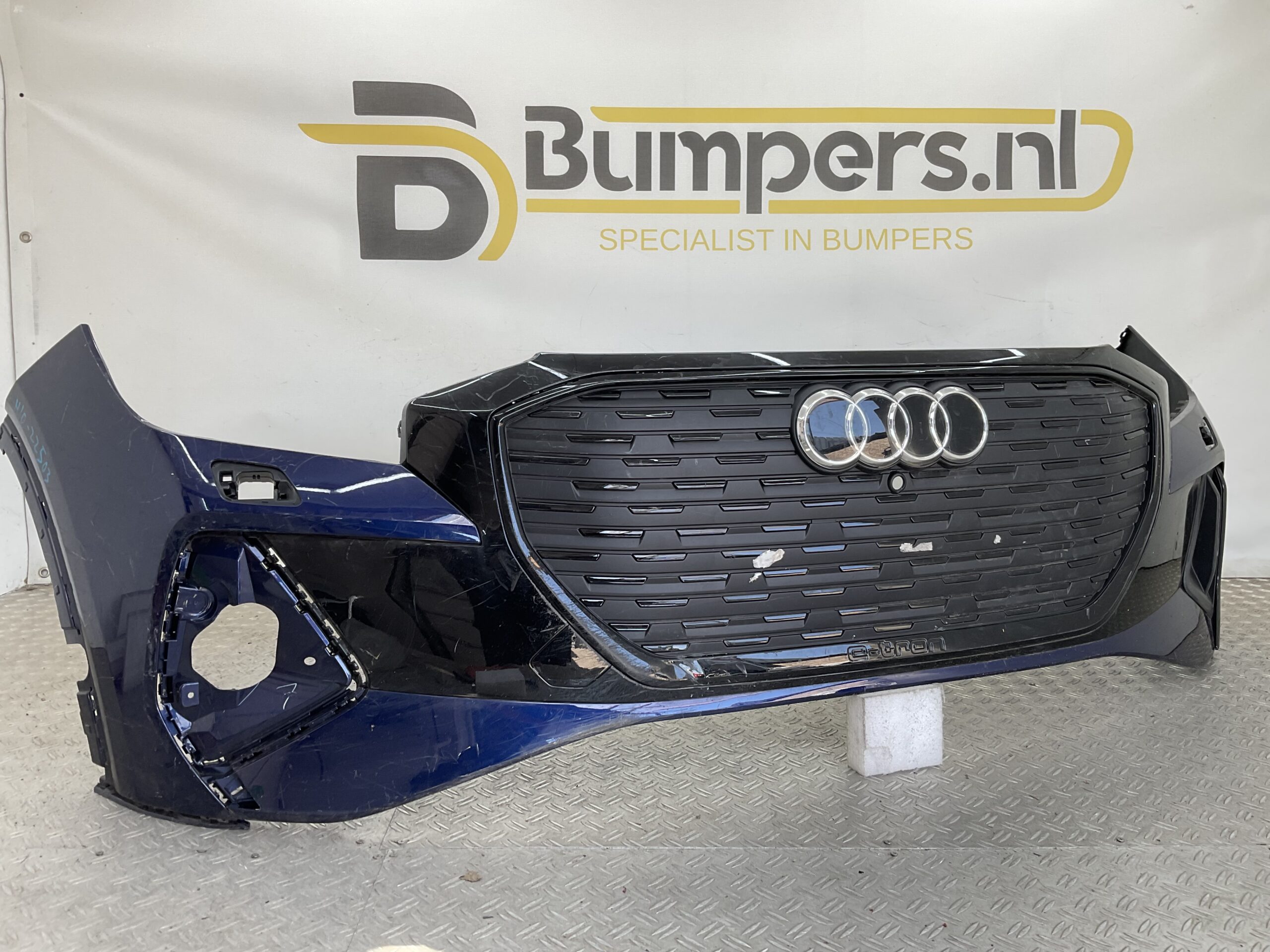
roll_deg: -1.4
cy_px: 476
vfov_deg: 48.2
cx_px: 635
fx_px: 1064
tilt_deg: -8.1
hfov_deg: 61.7
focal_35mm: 29
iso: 20
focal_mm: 3
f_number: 1.8
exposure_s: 1/120
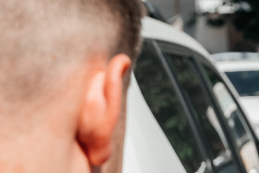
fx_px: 1842
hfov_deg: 7.6
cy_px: 329
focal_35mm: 256
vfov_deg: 5.3
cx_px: 556
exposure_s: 1/500
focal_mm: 52
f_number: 6.3
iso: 125
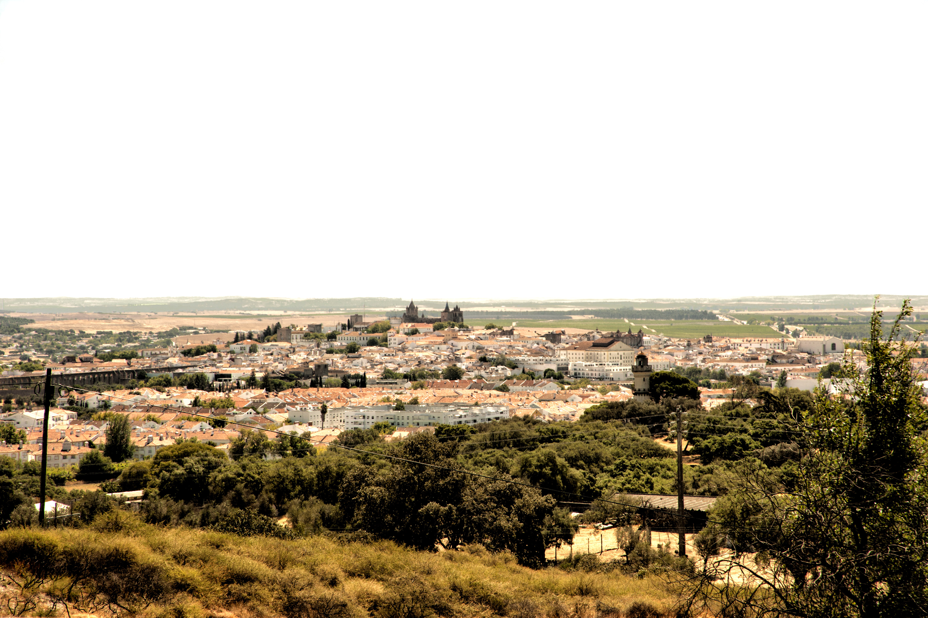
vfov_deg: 11.4
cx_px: 464
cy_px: 309
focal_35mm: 120
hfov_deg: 17.1
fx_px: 3091
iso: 200
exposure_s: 1/320
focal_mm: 120
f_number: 14
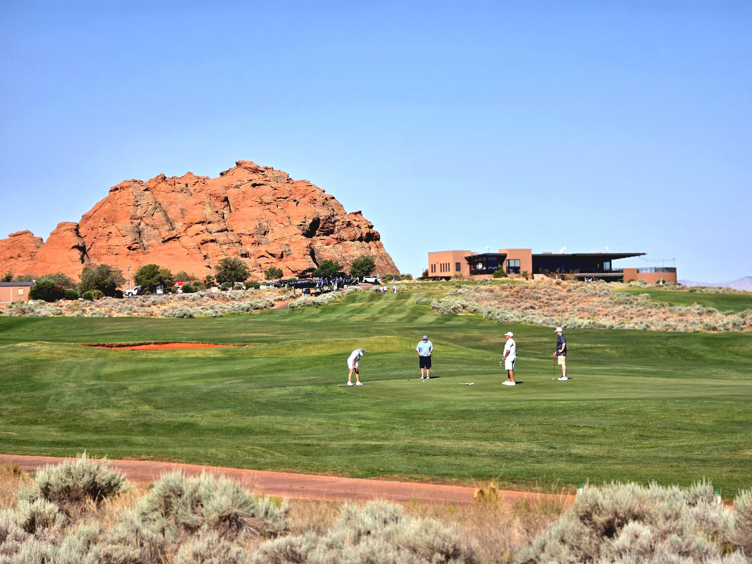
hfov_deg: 17.1
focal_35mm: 115
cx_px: 376
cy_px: 282
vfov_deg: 12.9
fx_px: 2498
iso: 64
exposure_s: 1/2500
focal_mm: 18.6
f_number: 3.4
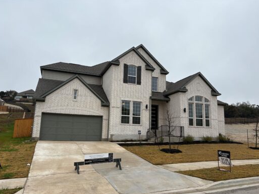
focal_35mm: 27
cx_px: 131
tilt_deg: +12.1
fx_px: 202
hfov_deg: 65.3
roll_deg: -0.3
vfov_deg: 51.4
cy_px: 100
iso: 50
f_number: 1.6
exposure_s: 1/1706
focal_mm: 5.96
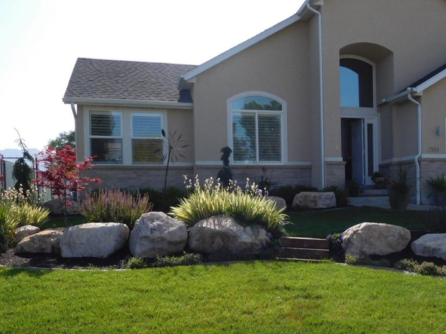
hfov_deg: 48.1
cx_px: 302
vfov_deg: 37.4
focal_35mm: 38
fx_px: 489
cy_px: 216
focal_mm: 4.5
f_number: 3.4
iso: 125
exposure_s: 1/1250
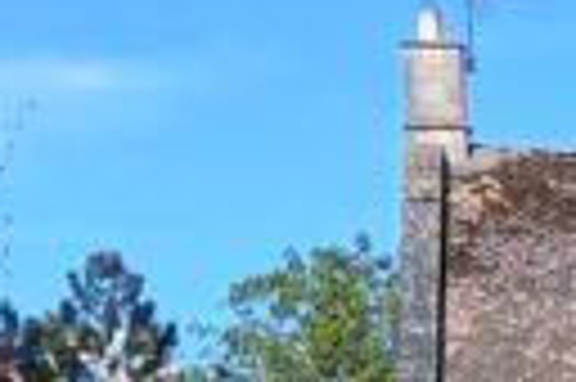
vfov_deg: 6.0
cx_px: 1994
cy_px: 1029
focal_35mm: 216
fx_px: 3452
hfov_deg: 7.7
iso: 25
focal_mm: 3.98
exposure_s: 1/435
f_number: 1.8
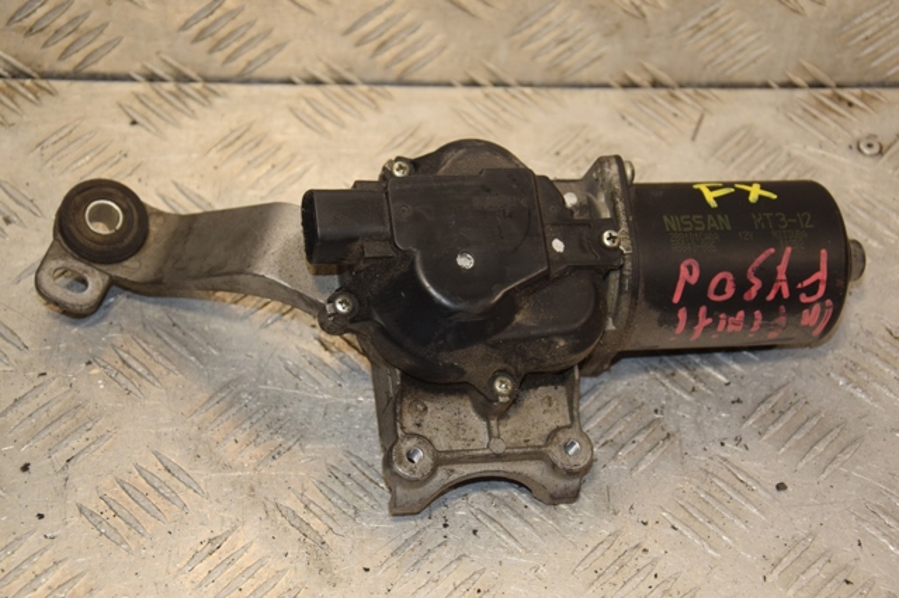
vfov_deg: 14.7
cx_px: 450
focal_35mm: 93
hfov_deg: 21.9
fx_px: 2321
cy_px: 299
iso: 800
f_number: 5.6
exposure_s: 1/200
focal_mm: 62
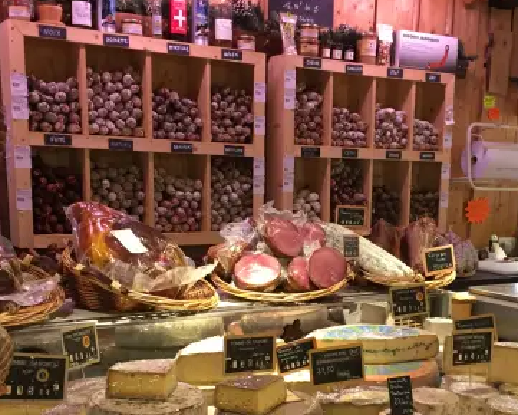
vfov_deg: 31.6
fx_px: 721
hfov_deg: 39.4
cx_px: 310
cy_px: 302
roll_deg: -1.5
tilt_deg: -9.8
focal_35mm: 47
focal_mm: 4.15
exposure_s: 1/33
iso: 160
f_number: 2.2
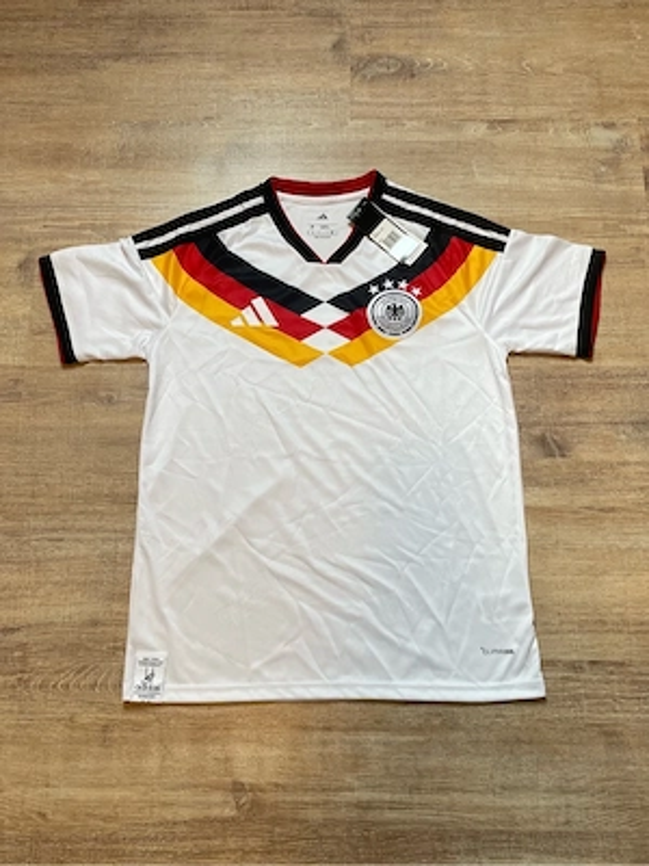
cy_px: 433
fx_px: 650
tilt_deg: -73.5
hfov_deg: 53.1
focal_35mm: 26
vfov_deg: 67.3
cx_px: 324
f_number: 1.6
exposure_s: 1/120
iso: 100
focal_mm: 4.2
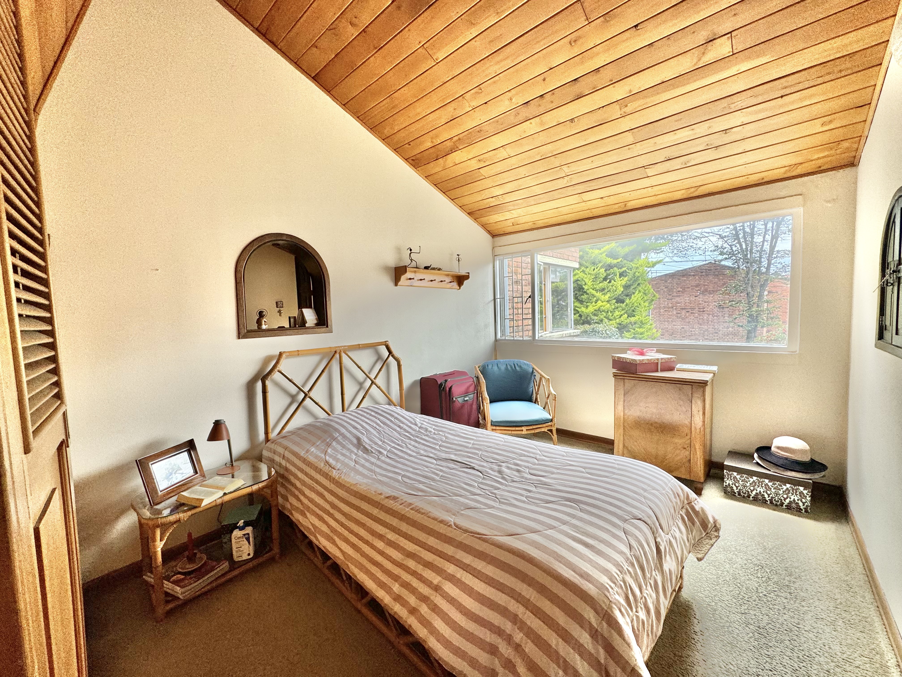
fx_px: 365
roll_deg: +2.3
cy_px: 338
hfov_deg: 102.1
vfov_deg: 85.7
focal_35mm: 14
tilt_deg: -3.9
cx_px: 451
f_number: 2.2
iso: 100
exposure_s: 1/99
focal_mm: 2.22
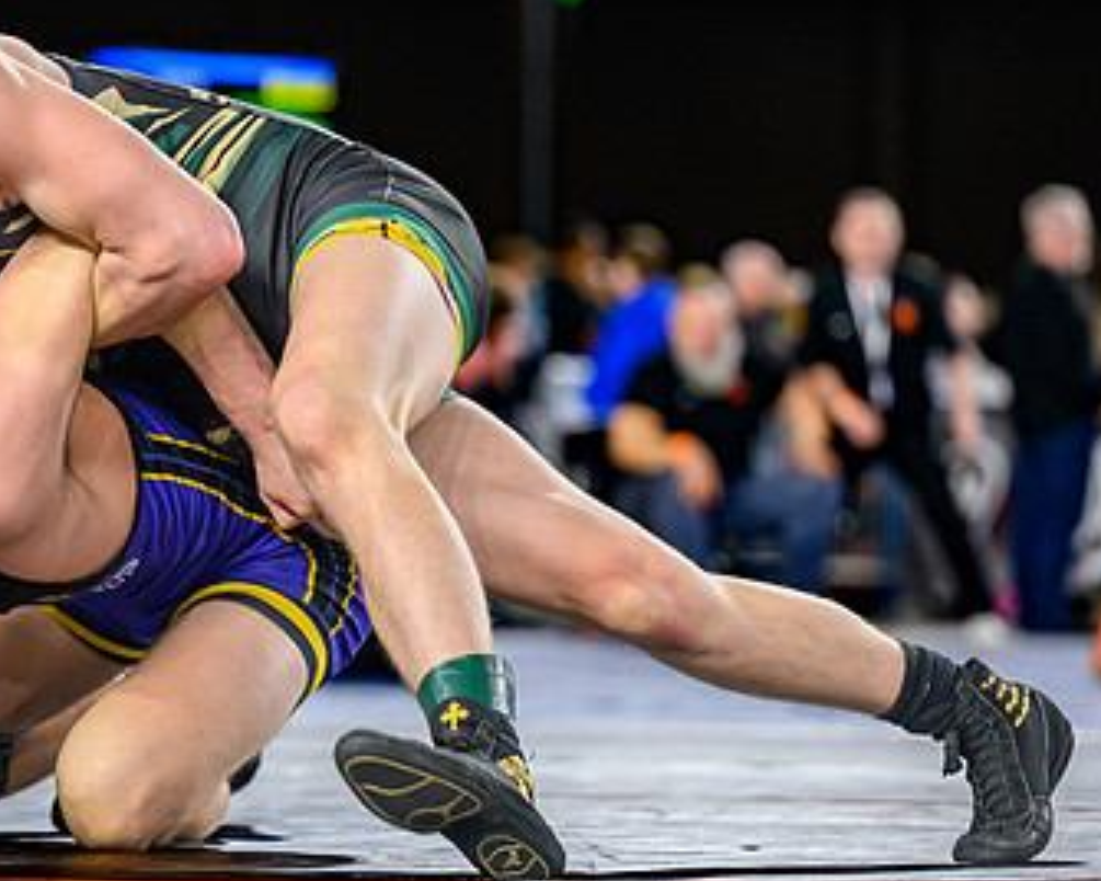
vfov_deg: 6.8
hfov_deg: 8.5
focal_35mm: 226
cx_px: 157
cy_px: 507
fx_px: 7364
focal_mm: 115
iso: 2500
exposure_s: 1/800
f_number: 2.8
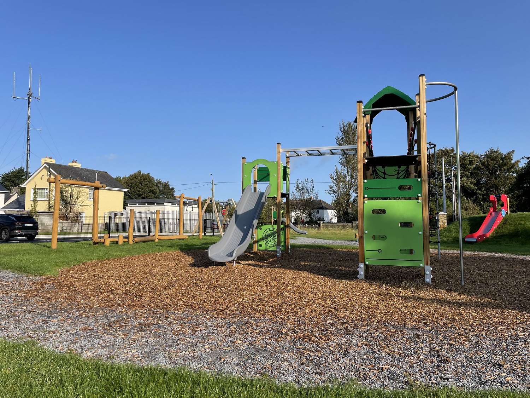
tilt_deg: +2.9
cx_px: 265
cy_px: 199
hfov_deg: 67.3
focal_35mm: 26
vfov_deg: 53.1
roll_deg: +0.7
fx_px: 398
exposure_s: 1/2959
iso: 32
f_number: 1.6
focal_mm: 4.2
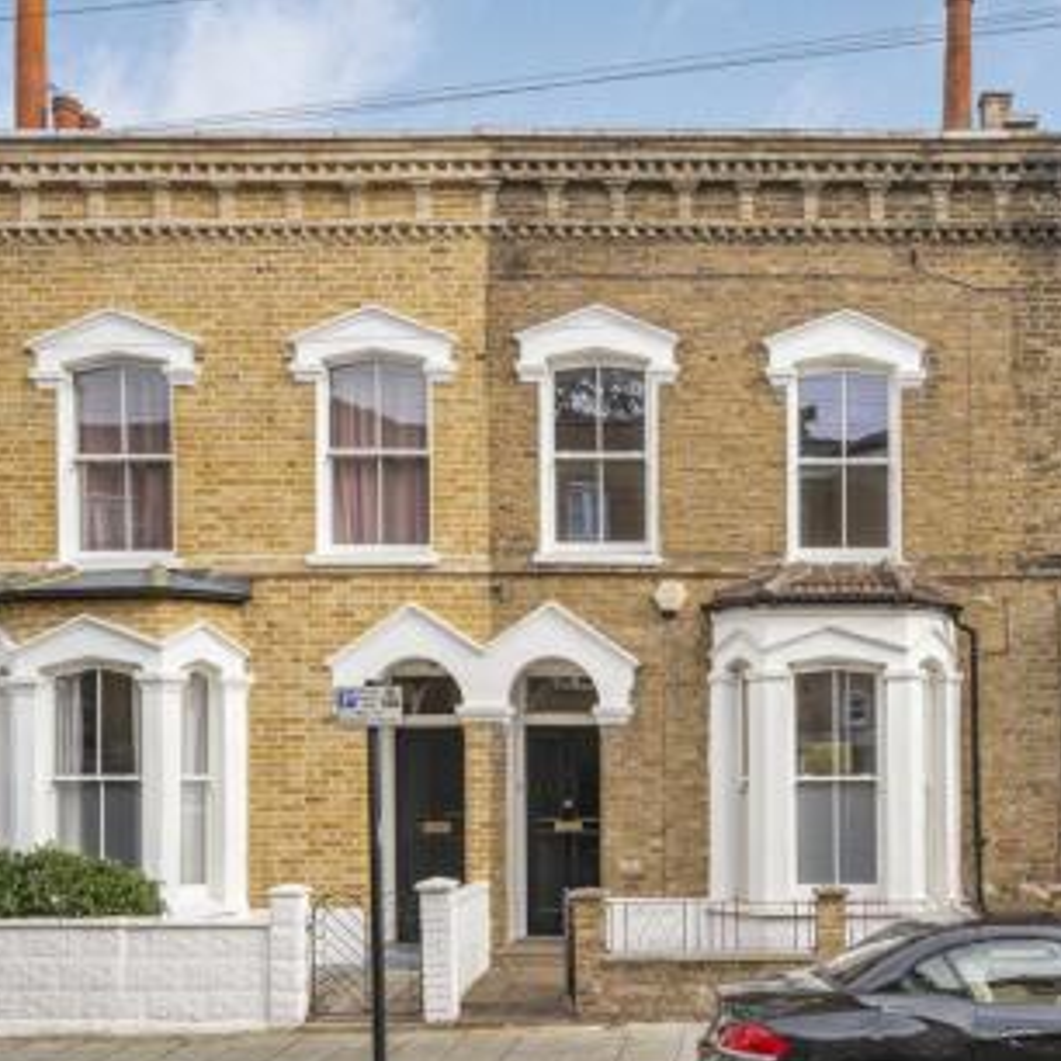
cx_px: 796
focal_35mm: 33
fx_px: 1144
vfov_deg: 49.7
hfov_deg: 47.9
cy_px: 546
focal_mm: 25
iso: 200
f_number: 8
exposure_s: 1/200
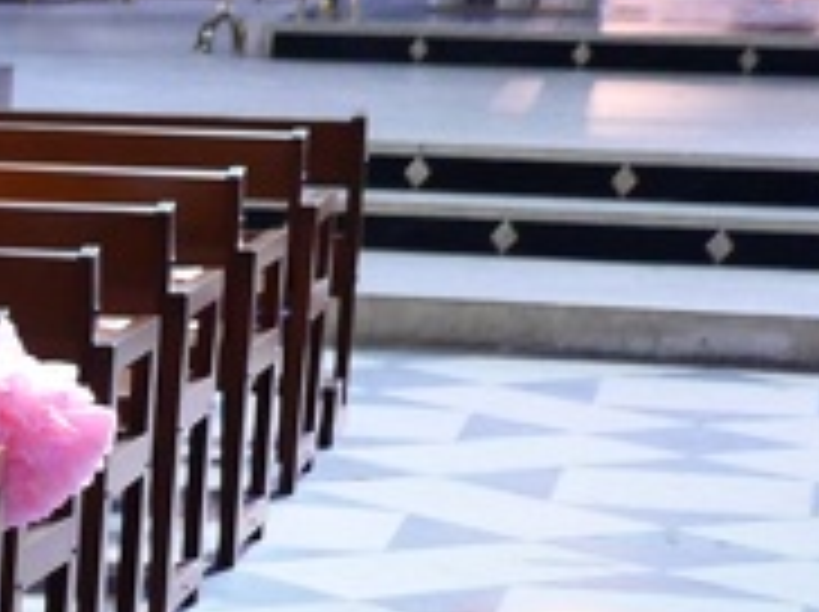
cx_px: -864
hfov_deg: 10.0
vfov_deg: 7.9
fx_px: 4324
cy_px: 990
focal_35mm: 183
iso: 1600
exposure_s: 1/30
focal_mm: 21
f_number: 2.8
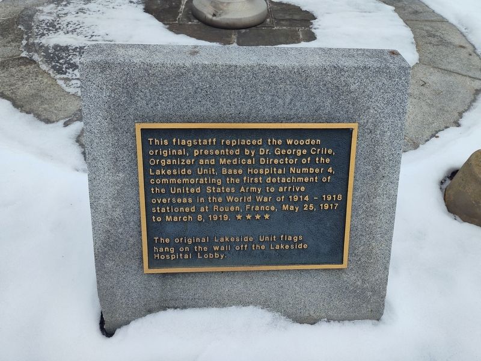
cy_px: 180
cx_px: 240
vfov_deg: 58.9
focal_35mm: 23
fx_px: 320
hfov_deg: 73.9
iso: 100
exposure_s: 1/248
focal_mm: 5.56
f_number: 1.8
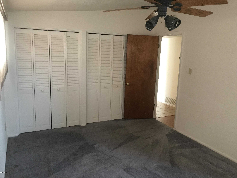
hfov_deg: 63.4
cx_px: 118
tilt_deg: -10.6
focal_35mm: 28
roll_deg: -2.6
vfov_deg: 49.7
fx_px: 192
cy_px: 89
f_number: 1.8
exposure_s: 1/15
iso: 100
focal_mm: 3.99
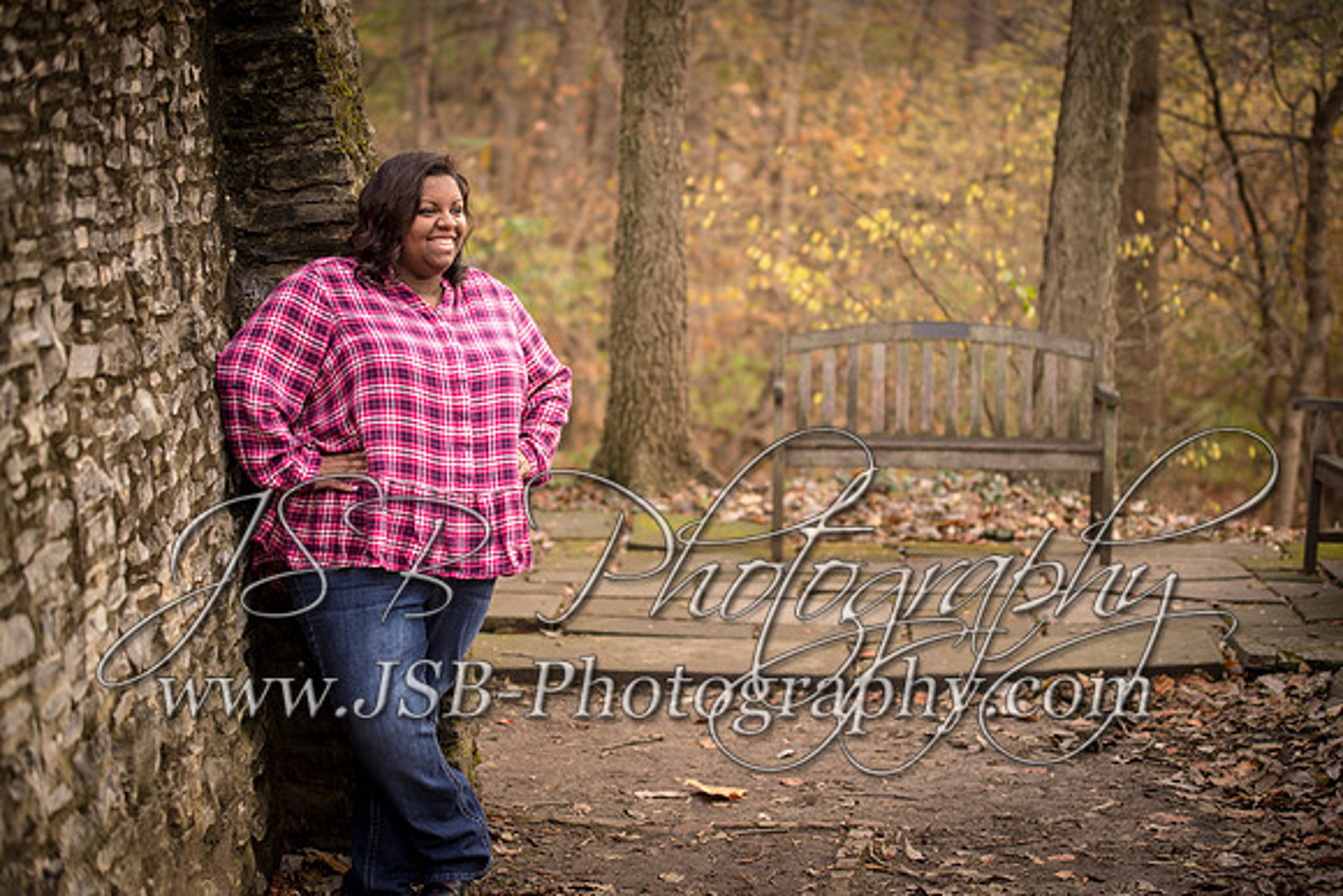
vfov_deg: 16.7
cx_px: 672
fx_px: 3060
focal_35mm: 82
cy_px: 448
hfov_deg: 24.8
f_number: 2.8
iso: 200
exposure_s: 1/100
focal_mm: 82
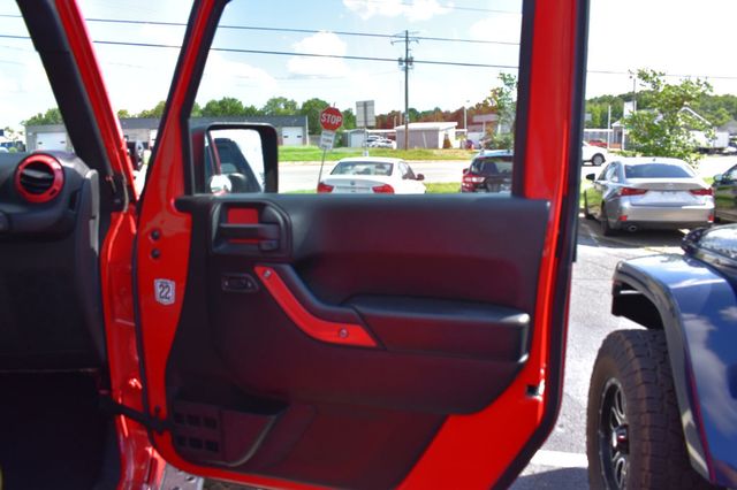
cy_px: 245
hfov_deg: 67.4
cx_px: 368
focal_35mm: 27
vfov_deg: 47.9
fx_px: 552
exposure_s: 1/250
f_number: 10
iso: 400
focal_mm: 18
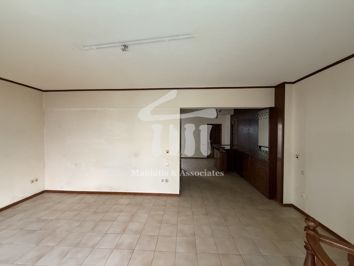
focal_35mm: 14
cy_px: 133
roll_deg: -0.4
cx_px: 177
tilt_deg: +0.6
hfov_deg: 102.1
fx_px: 143
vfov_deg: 85.7
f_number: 2.2
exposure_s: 1/73
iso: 320
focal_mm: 2.22
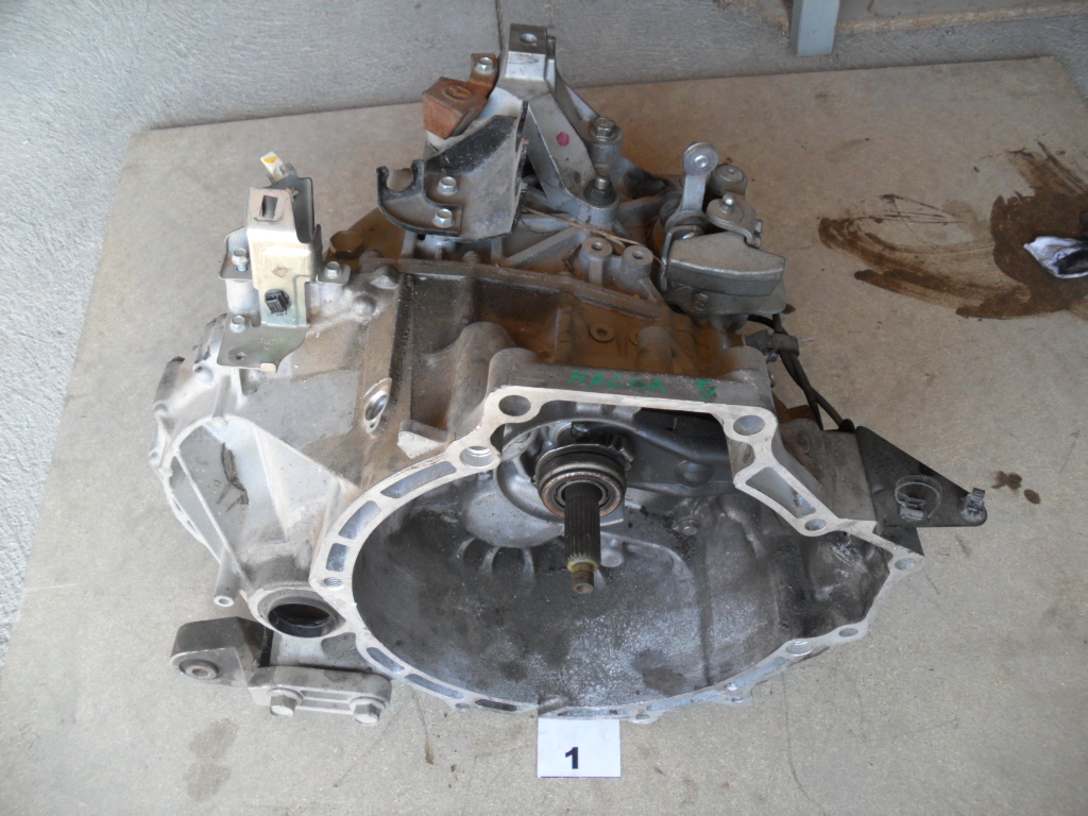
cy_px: 408
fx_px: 1100
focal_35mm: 35
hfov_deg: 52.6
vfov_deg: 40.7
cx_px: 544
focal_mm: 6.3
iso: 80
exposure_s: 1/60
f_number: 3
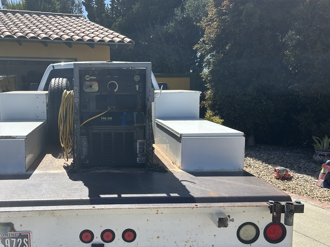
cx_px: 107
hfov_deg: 50.3
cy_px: 124
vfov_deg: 39.7
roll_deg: +1.3
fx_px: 343
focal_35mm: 36
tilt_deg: -5.4
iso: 50
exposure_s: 1/3356
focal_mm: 5.7
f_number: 1.5
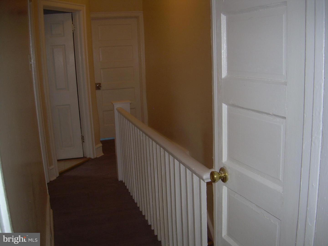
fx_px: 360
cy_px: 123
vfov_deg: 37.7
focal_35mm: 38
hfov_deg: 49.0
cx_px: 164
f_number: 2.8
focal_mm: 6.3
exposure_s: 1/60
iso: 50
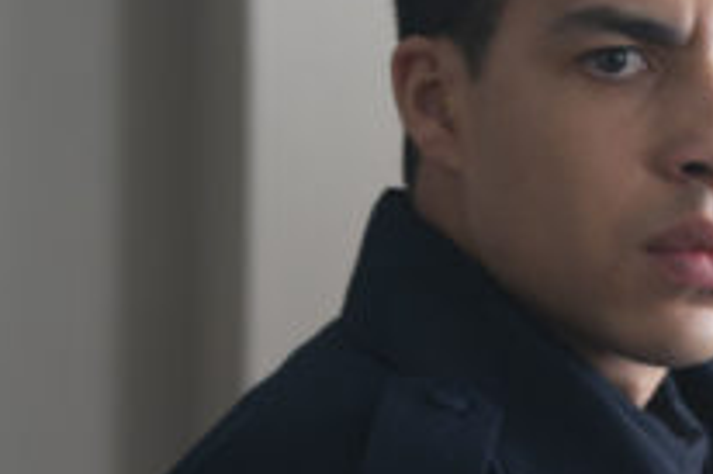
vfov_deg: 2.8
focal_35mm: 490
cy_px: 377
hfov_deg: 4.2
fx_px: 9697
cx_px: 800
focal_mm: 168
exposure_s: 1/250
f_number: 3.2
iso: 1250
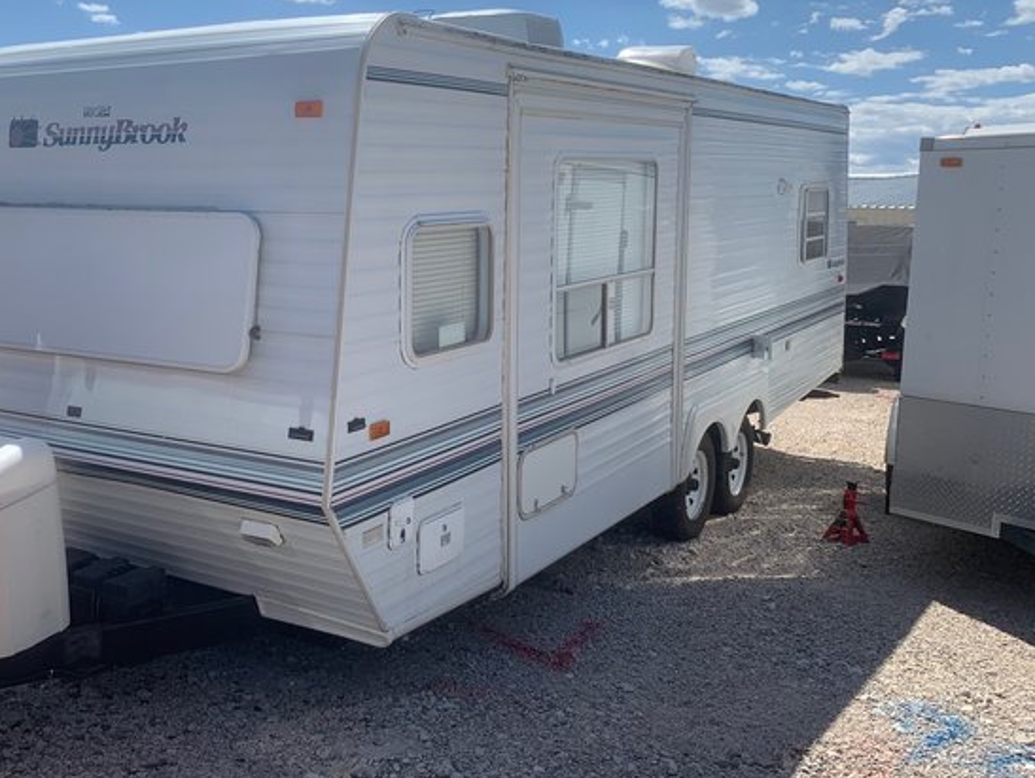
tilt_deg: -2.7
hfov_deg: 48.0
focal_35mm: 38
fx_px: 1137
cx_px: 329
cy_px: 337
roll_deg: -1.3
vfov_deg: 37.7
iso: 25
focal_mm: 4.25
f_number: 1.8
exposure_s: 1/3086
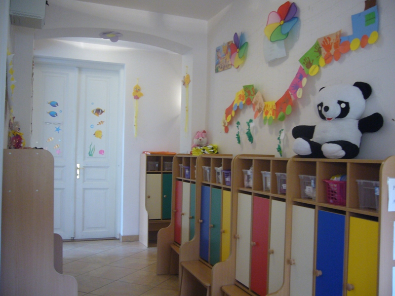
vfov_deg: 40.7
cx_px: 198
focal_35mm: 35
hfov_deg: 52.6
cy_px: 148
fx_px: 399
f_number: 2.8
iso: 200
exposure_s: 1/15
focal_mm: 5.8
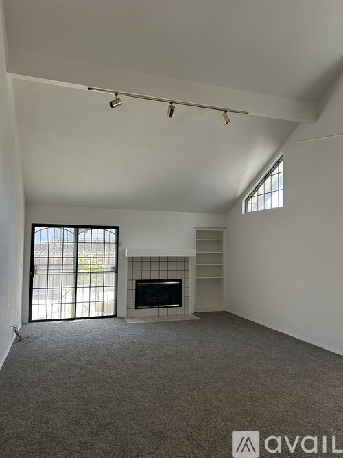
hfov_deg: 53.0
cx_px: 172
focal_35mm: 26
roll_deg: -1.0
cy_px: 229
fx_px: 344
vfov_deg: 67.3
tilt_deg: +4.2
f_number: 1.5
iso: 160
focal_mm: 5.7
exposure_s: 1/60
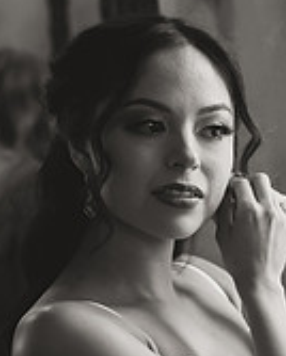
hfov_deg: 10.4
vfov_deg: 12.9
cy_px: 228
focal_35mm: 149
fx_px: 1574
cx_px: 170
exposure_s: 1/800
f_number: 2.8
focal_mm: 59
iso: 2500
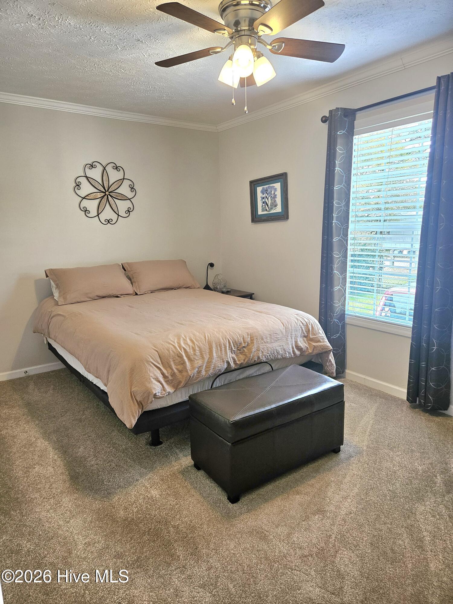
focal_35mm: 23
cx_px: 226
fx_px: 401
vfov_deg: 73.9
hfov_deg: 58.9
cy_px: 302
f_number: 1.8
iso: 160
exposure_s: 1/120
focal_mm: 5.4
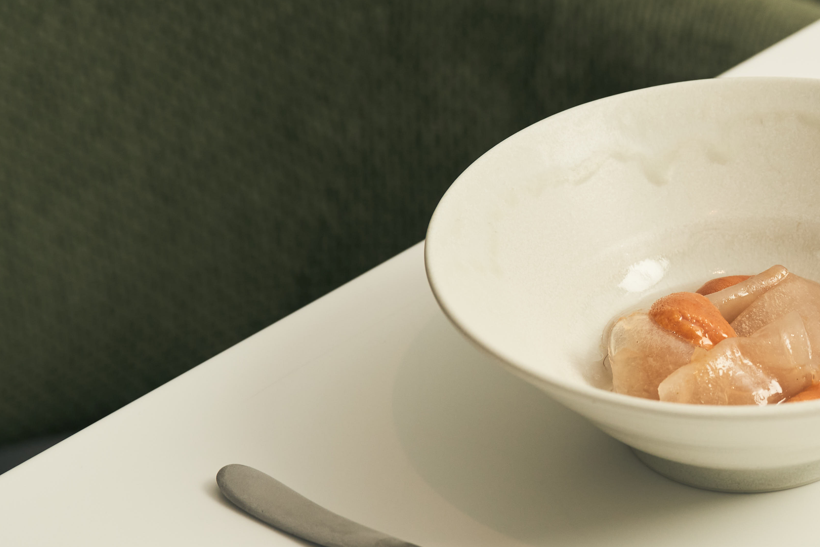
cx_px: 897
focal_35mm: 222
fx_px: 5057
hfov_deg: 9.2
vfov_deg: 6.2
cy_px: 162
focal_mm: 91
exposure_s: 1/100
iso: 200
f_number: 5.6
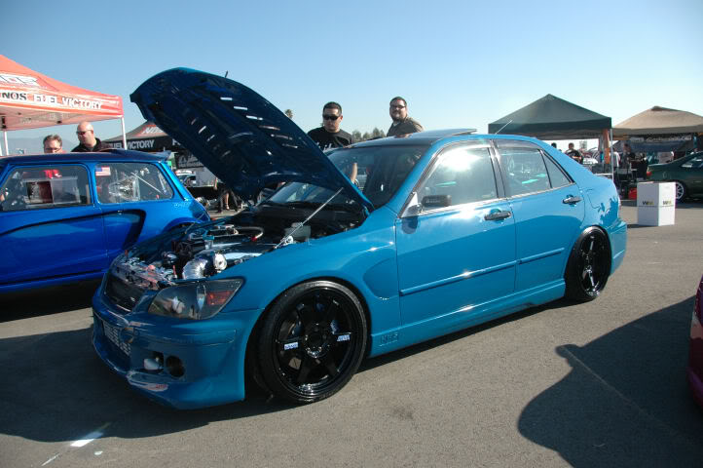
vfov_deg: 47.8
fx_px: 527
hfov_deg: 67.4
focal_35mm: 27
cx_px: 352
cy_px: 234
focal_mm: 18
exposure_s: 1/1250
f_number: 4.5
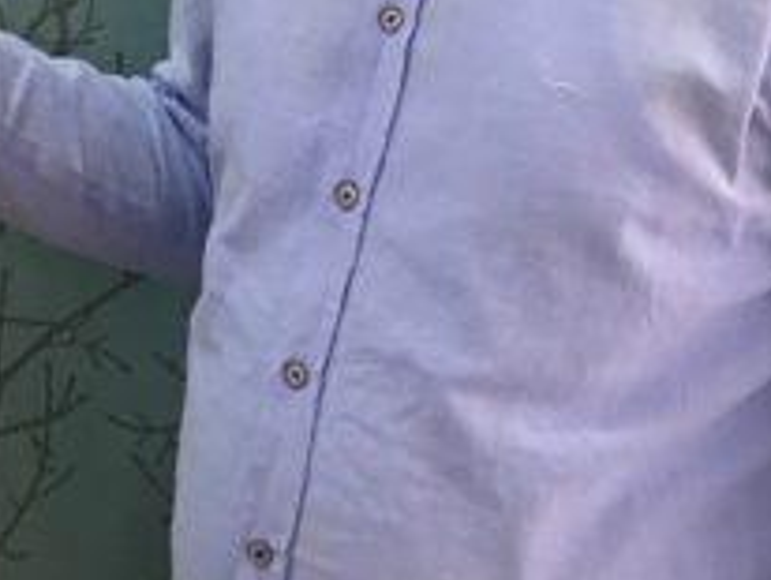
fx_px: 2408
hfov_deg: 17.1
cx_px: -221
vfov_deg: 12.8
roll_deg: -0.3
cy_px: -367
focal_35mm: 108
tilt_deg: -0.1
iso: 100
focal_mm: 4.15
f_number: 2.2
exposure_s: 1/17
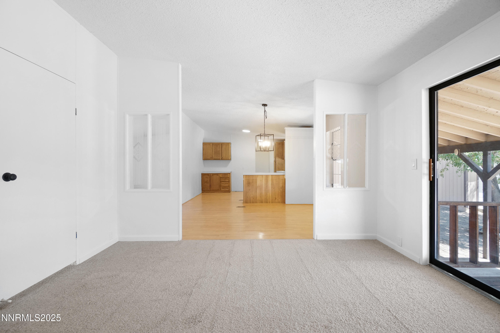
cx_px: 250
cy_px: 166
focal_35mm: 15
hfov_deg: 100.4
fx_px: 208
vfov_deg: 77.3
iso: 4000
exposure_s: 1/60
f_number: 6.3
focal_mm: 10
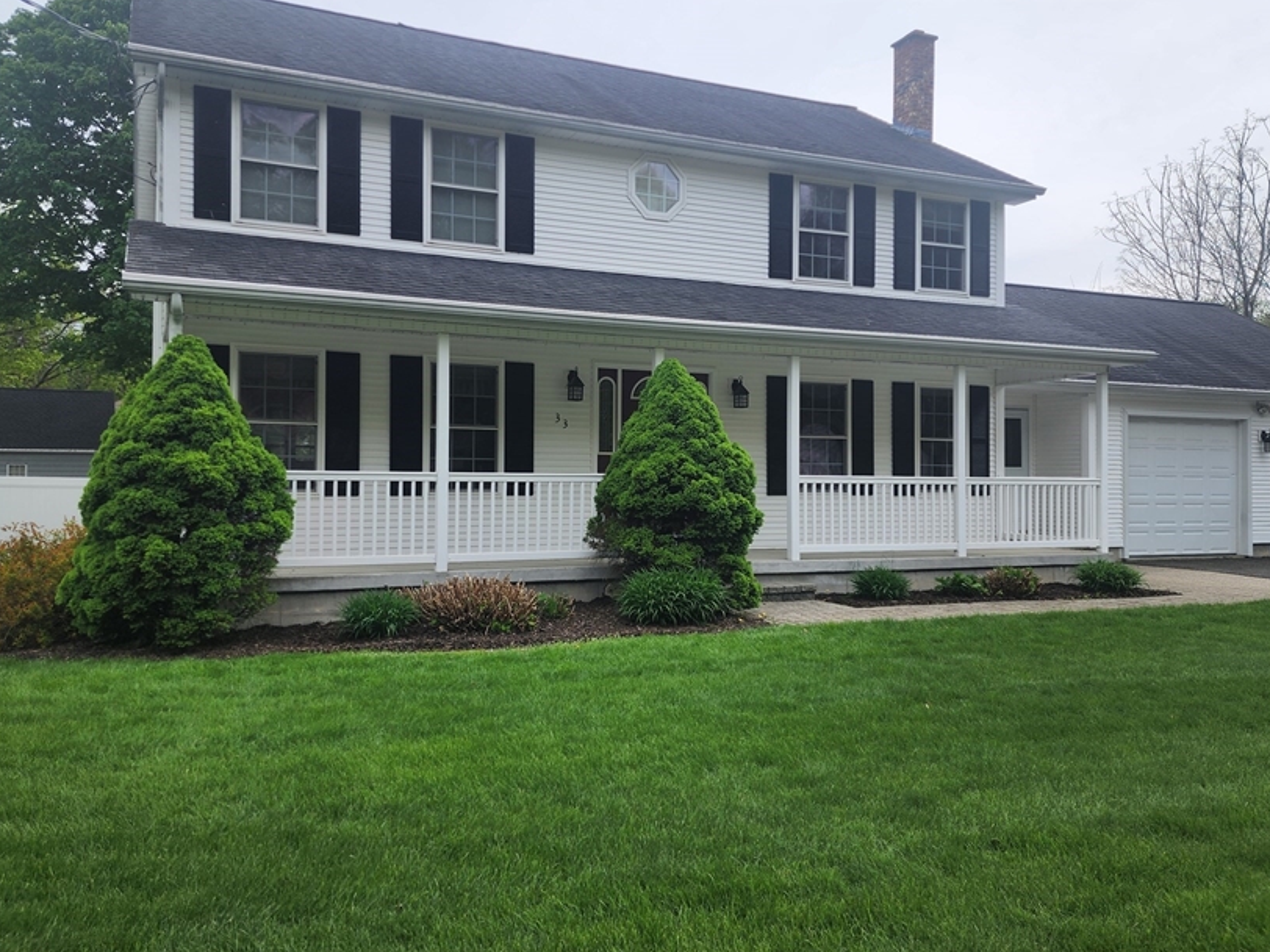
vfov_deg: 48.2
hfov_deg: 61.7
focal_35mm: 29
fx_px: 1064
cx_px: 618
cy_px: 452
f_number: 1.8
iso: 12
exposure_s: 1/912
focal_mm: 6.4
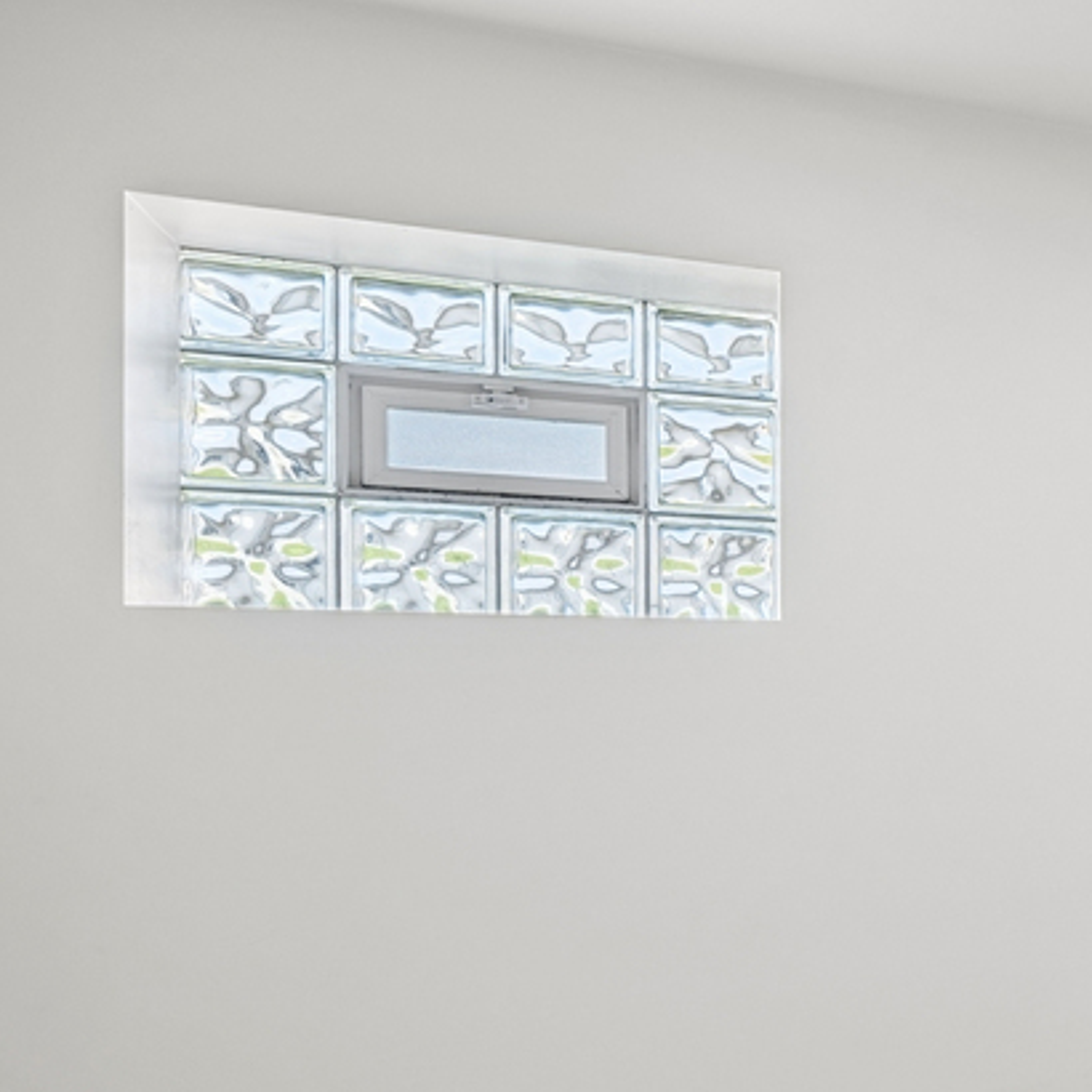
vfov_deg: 35.8
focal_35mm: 47
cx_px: 1651
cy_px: 708
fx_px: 1677
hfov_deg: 26.1
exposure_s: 1/45
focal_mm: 14
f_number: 9.5
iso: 200
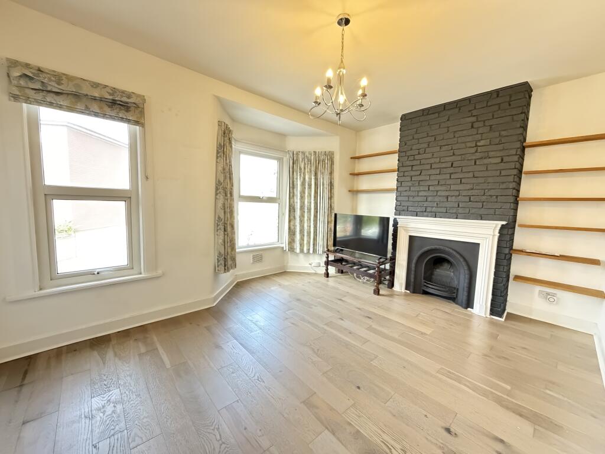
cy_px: 227
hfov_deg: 102.1
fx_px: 245
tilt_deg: -5.7
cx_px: 302
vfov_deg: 85.7
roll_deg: -1.9
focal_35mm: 14
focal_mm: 2.22
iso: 1250
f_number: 2.2
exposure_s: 1/60
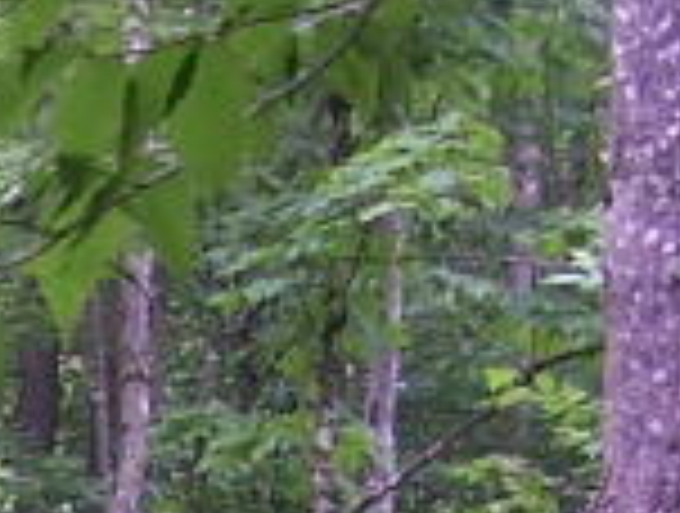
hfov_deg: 7.3
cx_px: -896
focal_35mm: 257
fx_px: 5061
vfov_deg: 5.6
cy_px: 1215
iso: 80
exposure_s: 1/50
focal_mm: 6.3
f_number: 2.8
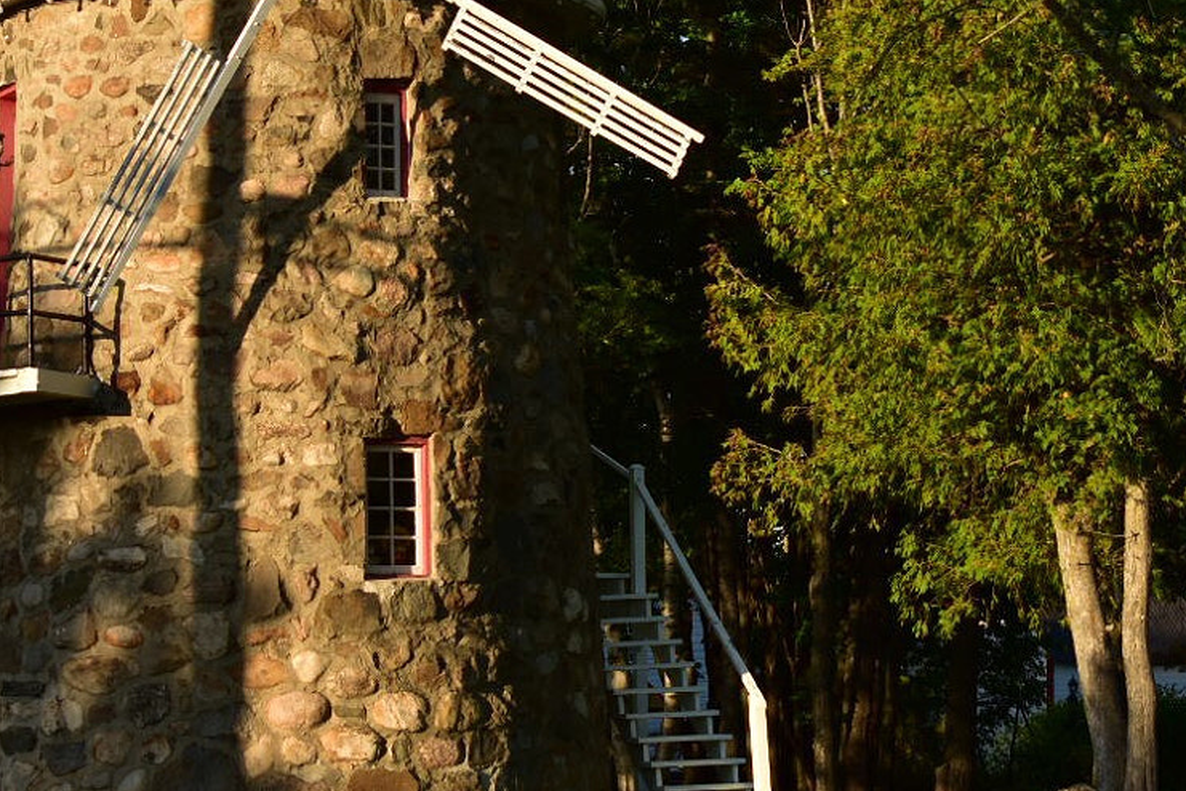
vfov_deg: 9.2
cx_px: 767
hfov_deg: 13.8
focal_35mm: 149
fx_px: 4908
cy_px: 262
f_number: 5.3
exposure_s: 1/500
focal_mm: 46
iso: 160
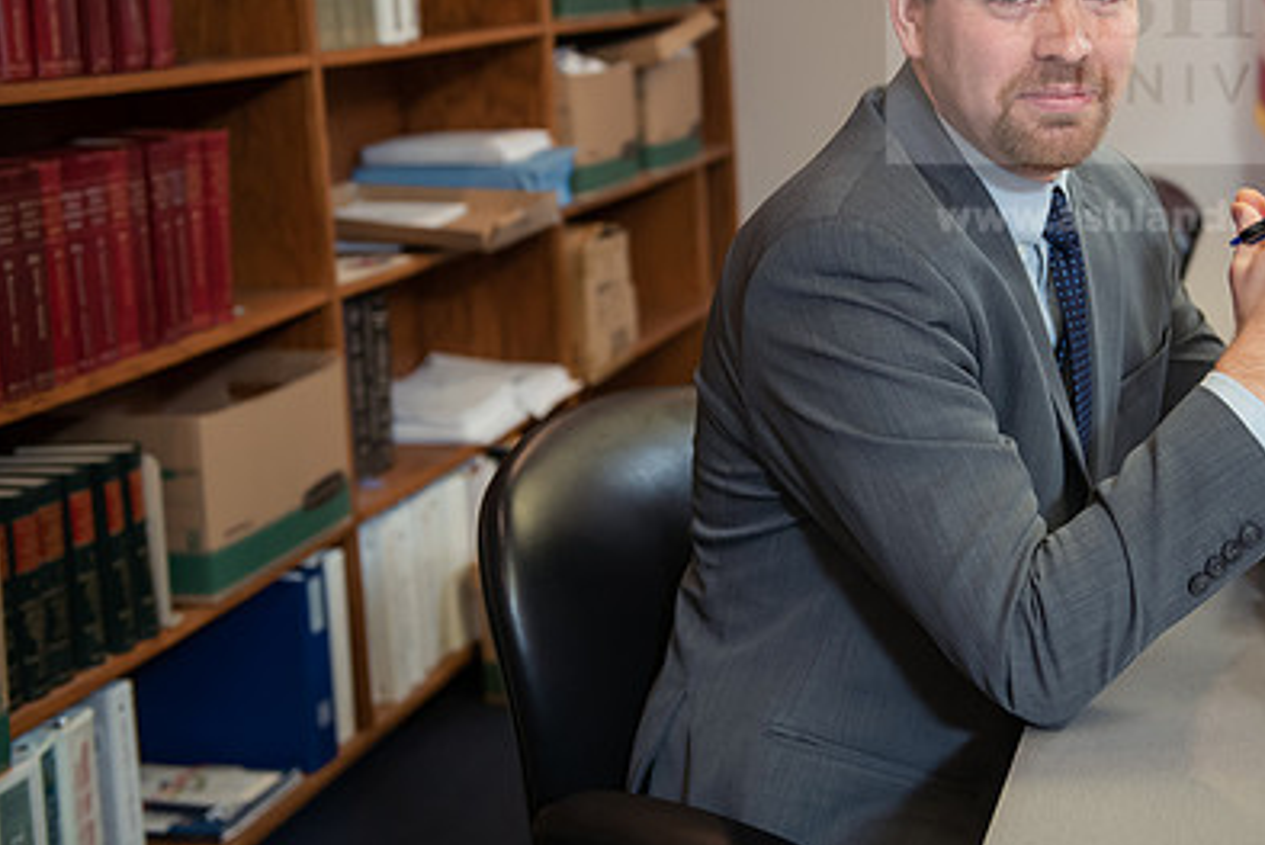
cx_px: 790
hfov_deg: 35.4
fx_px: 1968
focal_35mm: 56
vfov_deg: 24.1
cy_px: 284
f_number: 3.2
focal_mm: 38
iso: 800
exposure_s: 1/125
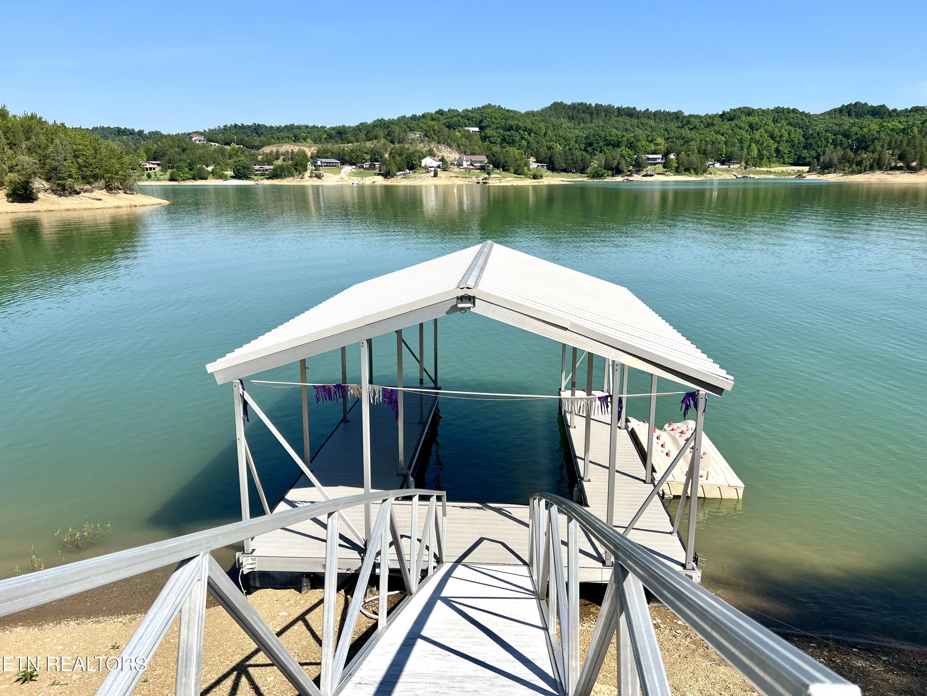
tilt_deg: -14.5
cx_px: 464
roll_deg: +0.9
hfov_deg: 67.3
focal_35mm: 26
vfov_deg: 53.1
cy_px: 348
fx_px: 696
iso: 50
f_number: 1.5
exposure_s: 1/4630
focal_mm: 5.7
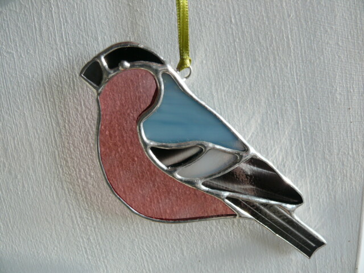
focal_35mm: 35
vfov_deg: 40.7
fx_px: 368
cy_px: 136
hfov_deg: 52.6
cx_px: 182
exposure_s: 1/125
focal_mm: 7.4
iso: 100
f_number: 3.6
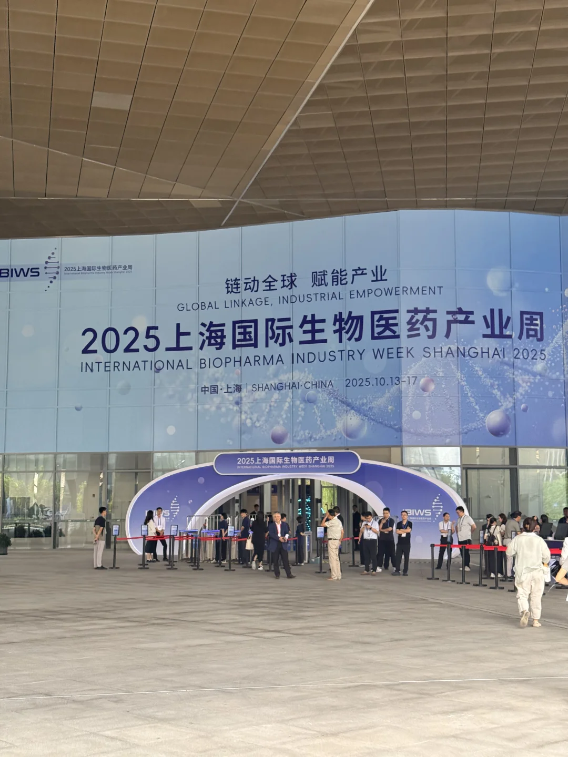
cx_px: 284
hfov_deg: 30.3
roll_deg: -1.2
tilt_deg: +4.9
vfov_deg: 39.7
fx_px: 1050
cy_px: 378
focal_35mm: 48
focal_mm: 6.76
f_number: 1.78
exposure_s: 1/334
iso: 100
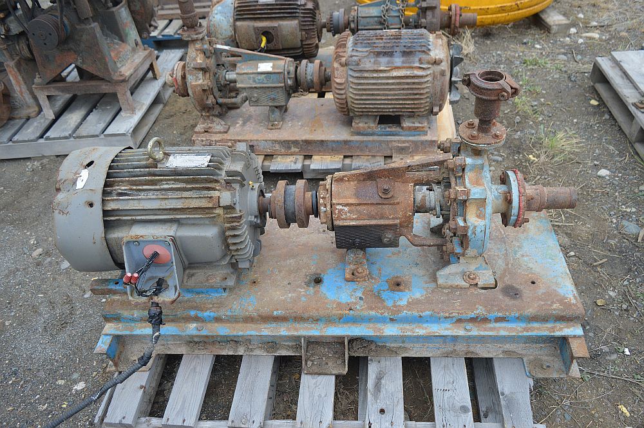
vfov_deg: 47.9
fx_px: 483
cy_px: 214
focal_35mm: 27
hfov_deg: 67.4
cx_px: 322
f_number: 4.5
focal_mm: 18
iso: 400
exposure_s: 1/80
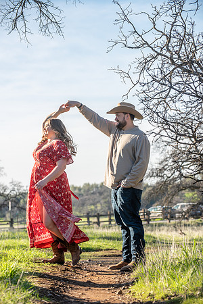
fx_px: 888
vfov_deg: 19.5
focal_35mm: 105
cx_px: 102
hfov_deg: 13.0
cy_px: 152
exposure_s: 1/250
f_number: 4.5
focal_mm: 105
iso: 50
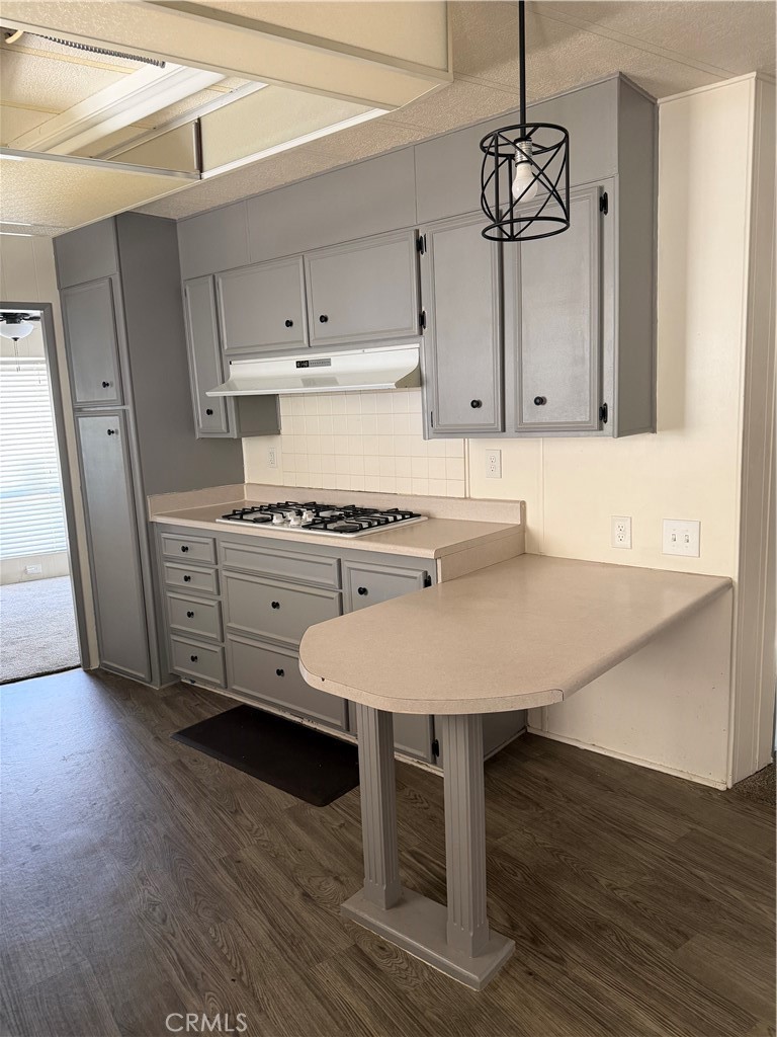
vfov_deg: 71.6
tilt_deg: -8.5
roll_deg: +2.3
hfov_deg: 56.8
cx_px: 388
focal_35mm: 24
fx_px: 718
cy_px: 518
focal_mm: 6.76
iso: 320
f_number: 1.78
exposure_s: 1/60
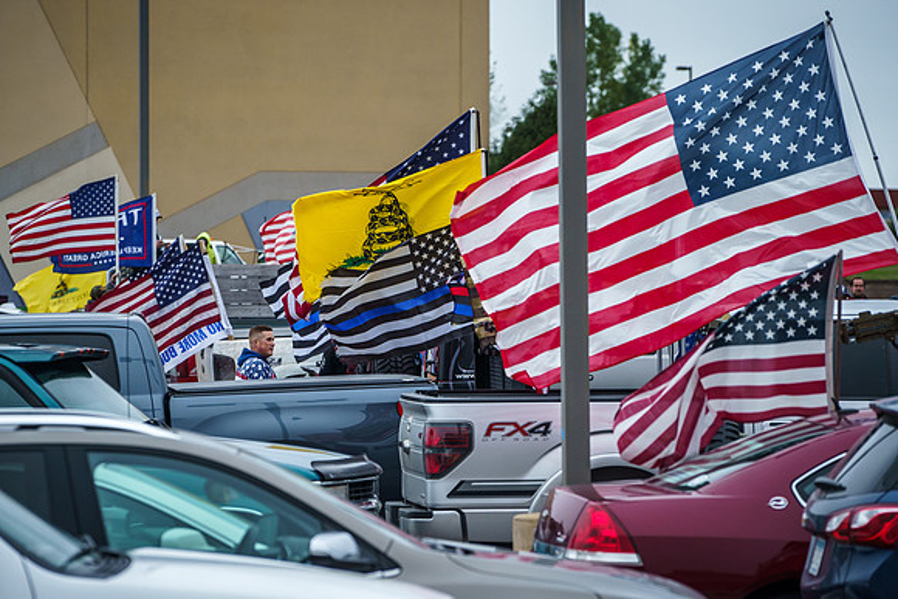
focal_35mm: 227
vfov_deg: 6.1
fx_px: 5656
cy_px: 316
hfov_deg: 9.1
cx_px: 433
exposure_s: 1/800
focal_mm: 200
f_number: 5
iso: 1250
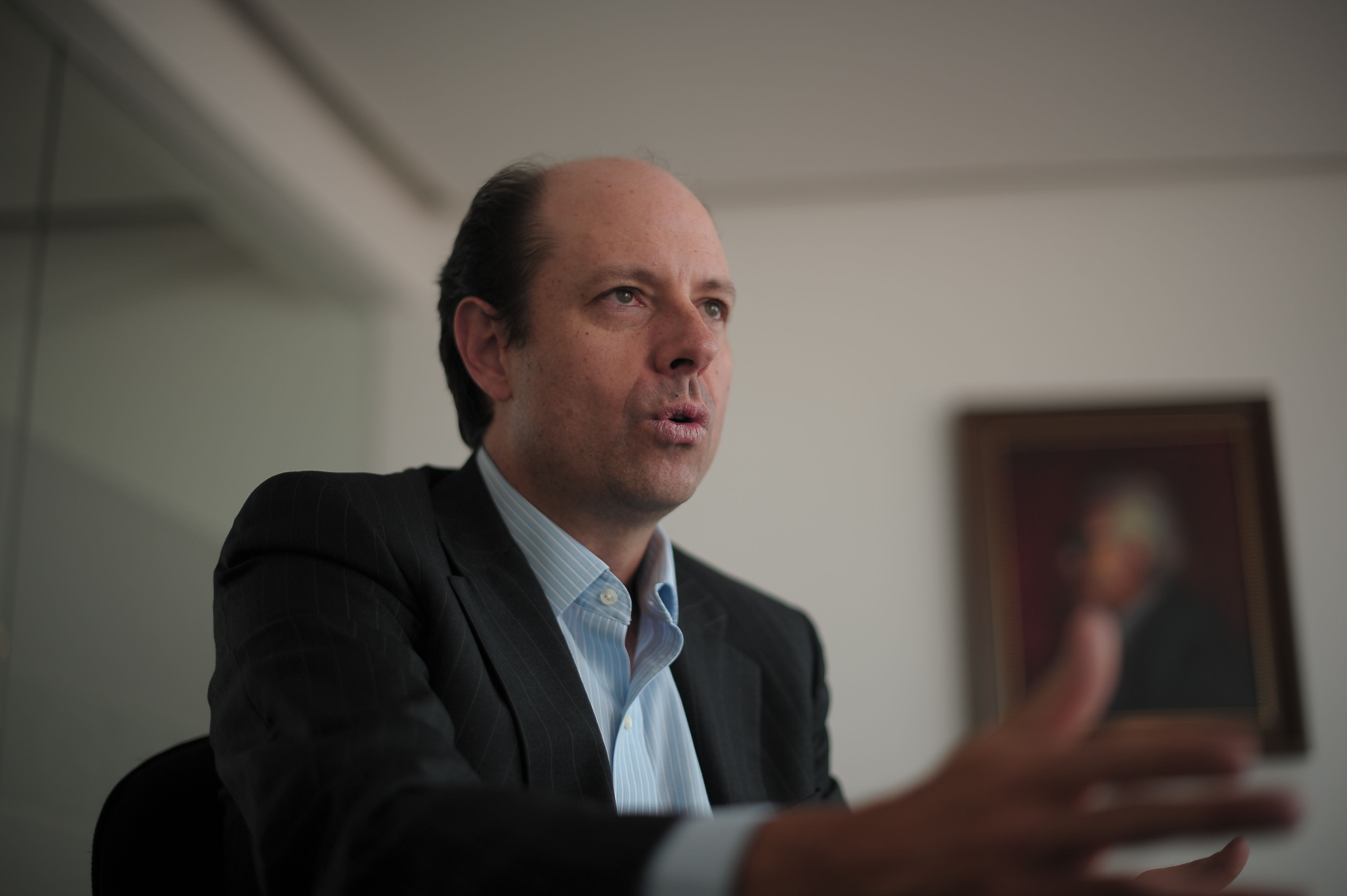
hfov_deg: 39.6
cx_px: 674
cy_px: 448
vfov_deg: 27.0
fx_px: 1870
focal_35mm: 50
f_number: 1.6
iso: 200
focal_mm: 50
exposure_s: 1/400
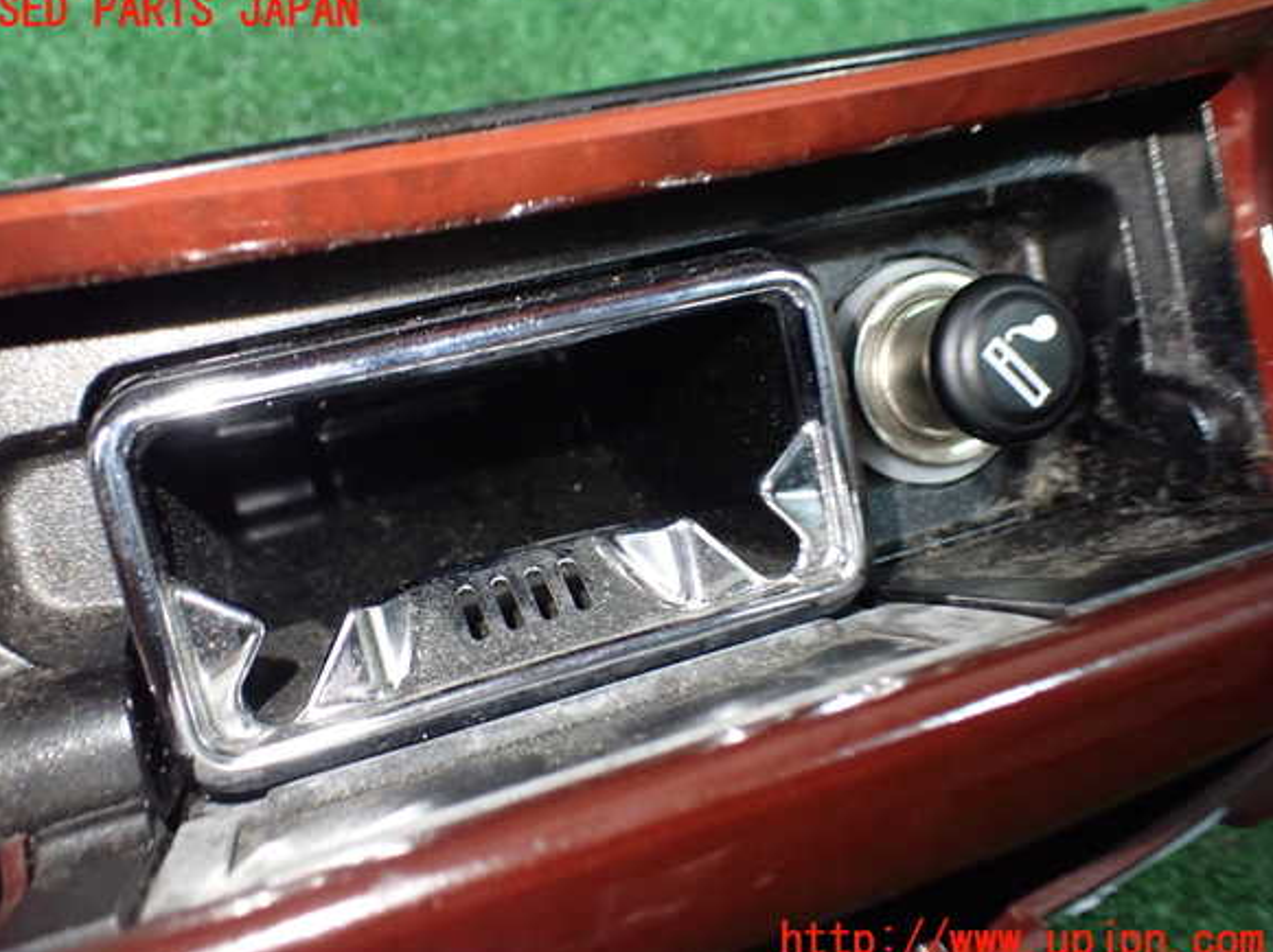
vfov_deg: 45.4
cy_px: 477
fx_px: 1139
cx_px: 618
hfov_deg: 58.4
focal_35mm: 31
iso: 800
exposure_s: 1/50
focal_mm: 5.4
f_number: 2.3
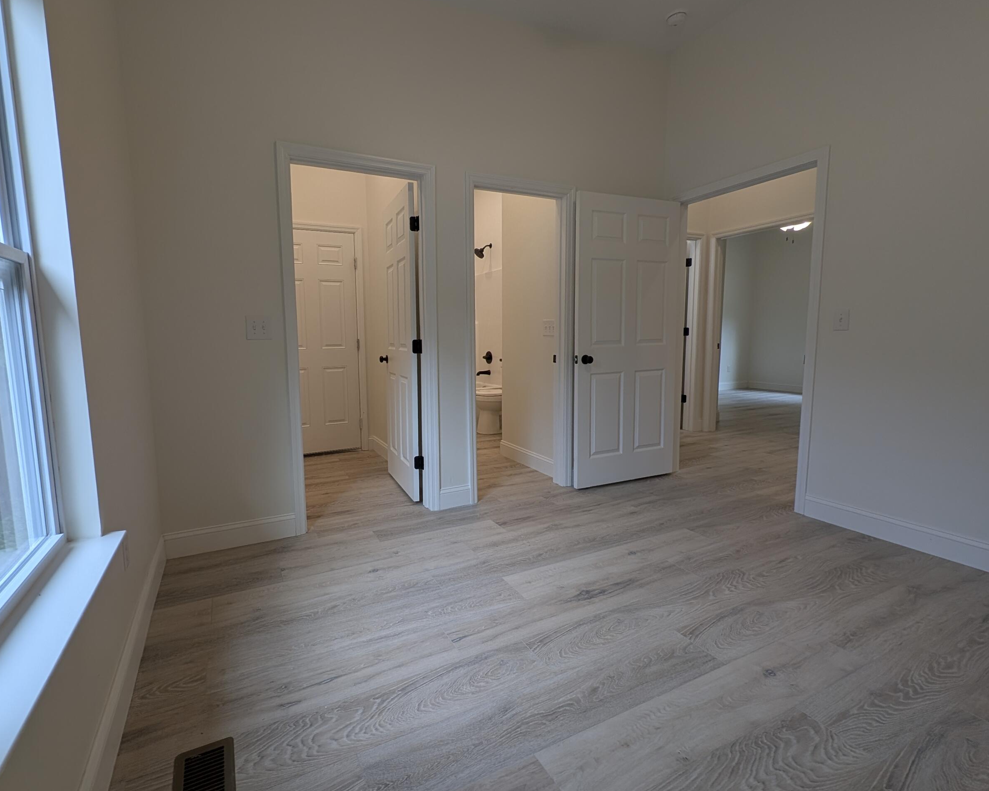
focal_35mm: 16
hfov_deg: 92.8
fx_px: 468
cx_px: 441
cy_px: 389
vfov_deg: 80.4
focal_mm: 1.54
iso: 33
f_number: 2.2
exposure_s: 1/60
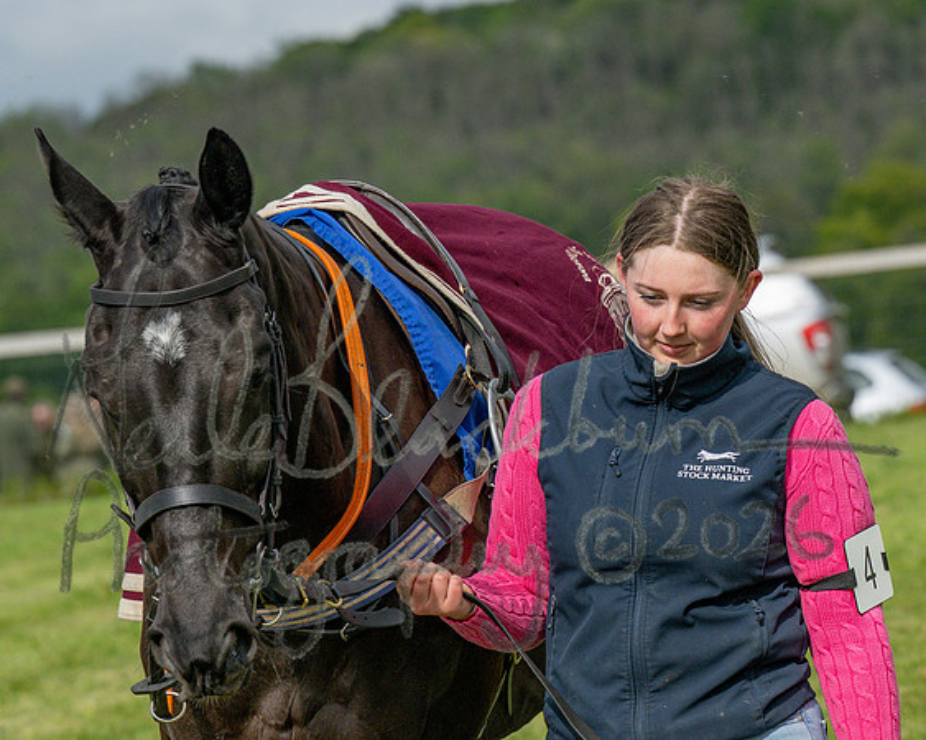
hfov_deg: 7.1
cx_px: 559
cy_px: 284
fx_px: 7426
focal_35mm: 271
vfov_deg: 5.7
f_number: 5.6
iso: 400
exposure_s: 1/2500
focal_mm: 130
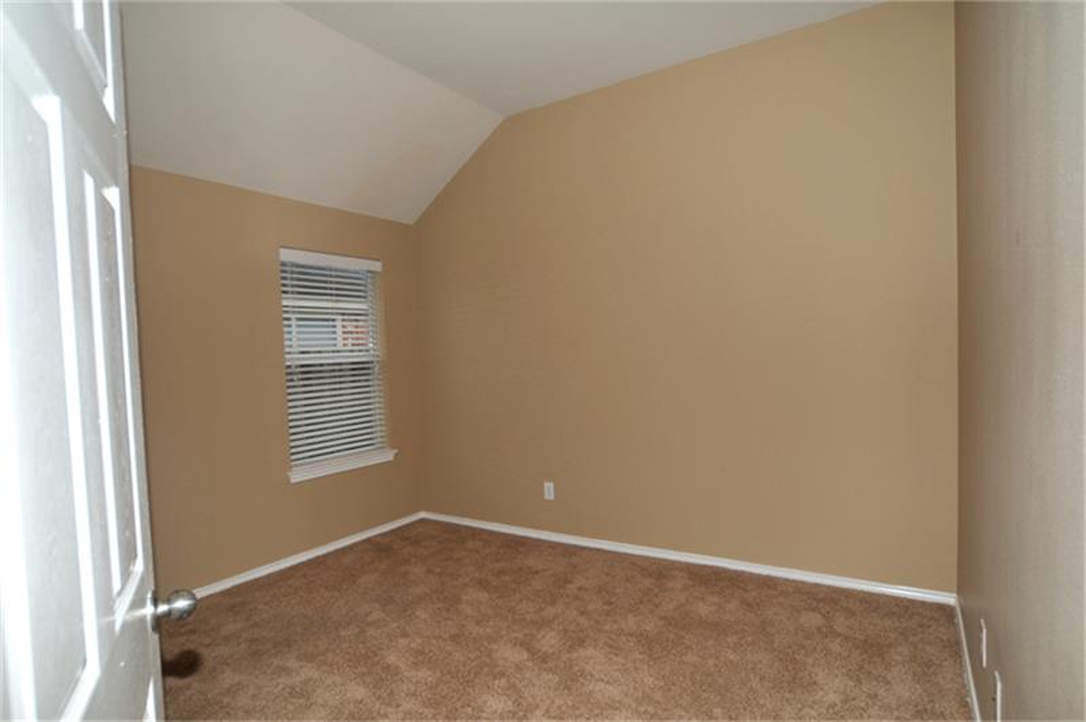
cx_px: 543
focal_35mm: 18
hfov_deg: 90.0
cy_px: 361
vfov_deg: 67.3
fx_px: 543
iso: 200
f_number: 4.8
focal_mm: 12
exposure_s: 1/60
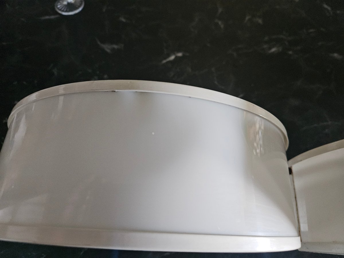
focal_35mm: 23
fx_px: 229
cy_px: 129
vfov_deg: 58.9
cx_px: 172
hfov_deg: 73.9
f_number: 1.8
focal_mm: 5.4
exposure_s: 1/25
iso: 640
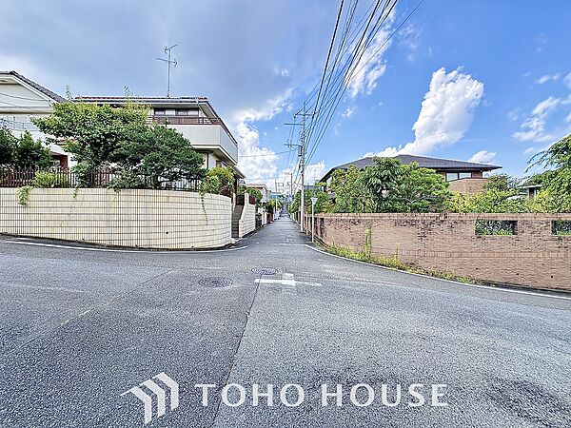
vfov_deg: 85.7
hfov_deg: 102.1
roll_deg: +0.5
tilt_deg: +0.7
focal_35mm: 14
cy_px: 214
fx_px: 231
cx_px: 286
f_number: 2.2
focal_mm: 2.22
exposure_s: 1/303
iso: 64
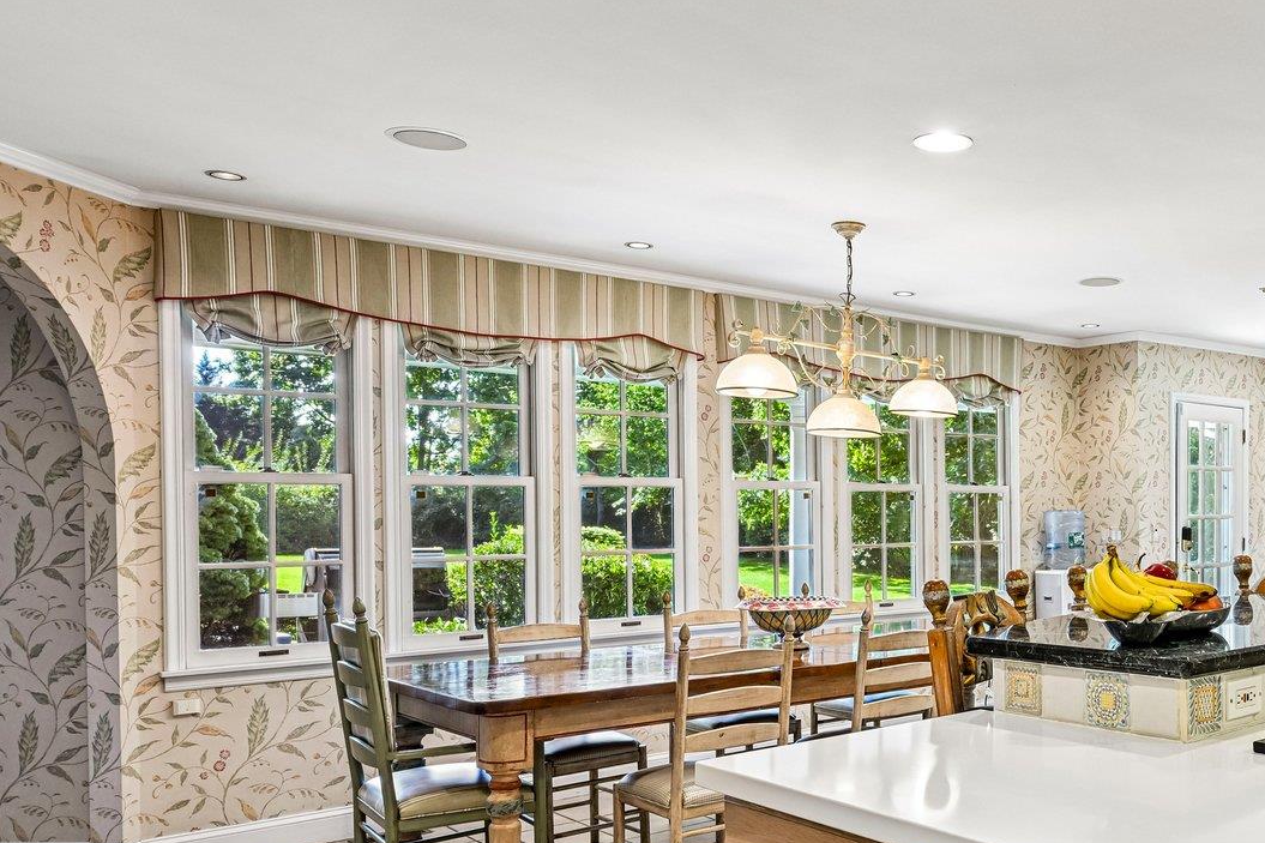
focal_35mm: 33
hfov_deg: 53.4
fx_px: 1159
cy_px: 523
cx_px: 1016
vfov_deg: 39.7
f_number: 9
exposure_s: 1/10
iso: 250
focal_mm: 17
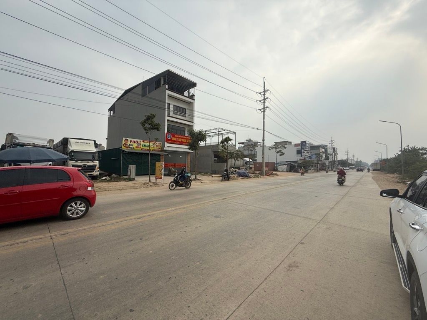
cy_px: 160
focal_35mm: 14
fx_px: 173
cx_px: 214
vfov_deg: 85.7
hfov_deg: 102.1
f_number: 2.2
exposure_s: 1/2506
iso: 50
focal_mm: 2.22
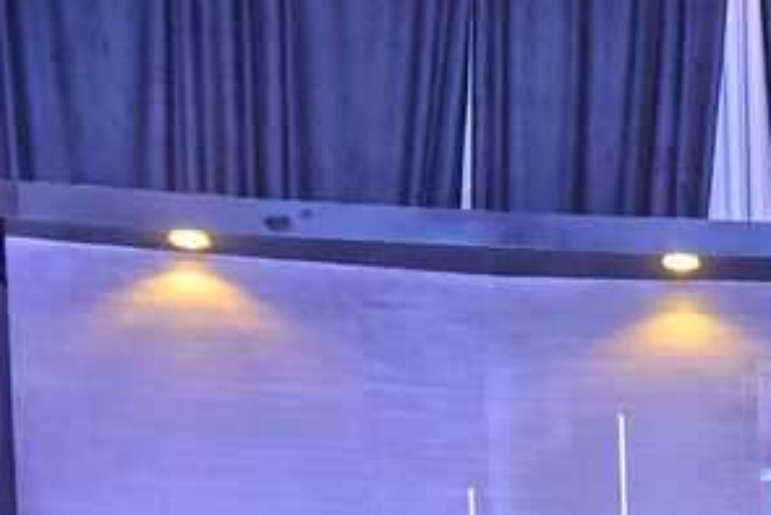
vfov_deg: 13.5
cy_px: 915
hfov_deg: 20.4
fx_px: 1950
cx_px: 1011
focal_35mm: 91
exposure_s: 1/125
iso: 1100
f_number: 4.5
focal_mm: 24
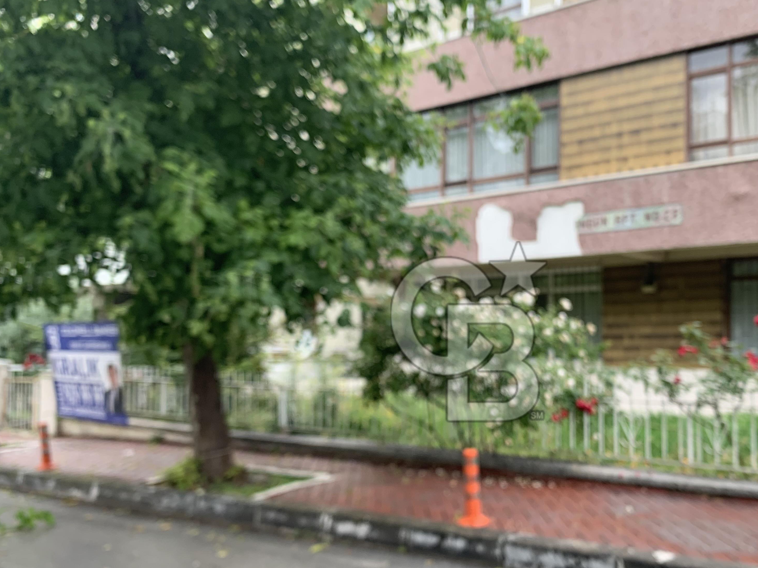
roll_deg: -1.3
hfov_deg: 50.9
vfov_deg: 39.5
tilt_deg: +4.4
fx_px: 788
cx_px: 469
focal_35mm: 36
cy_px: 332
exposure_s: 1/122
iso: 40
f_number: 1.8
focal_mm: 4.25
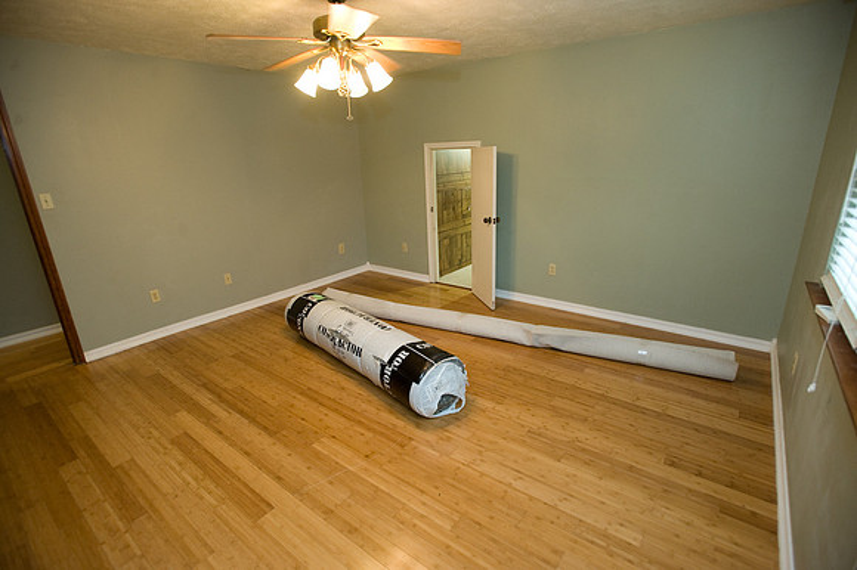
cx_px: 428
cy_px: 285
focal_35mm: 17
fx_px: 404
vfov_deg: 70.4
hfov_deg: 93.3
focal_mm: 17
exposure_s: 1/60
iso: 1250
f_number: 4
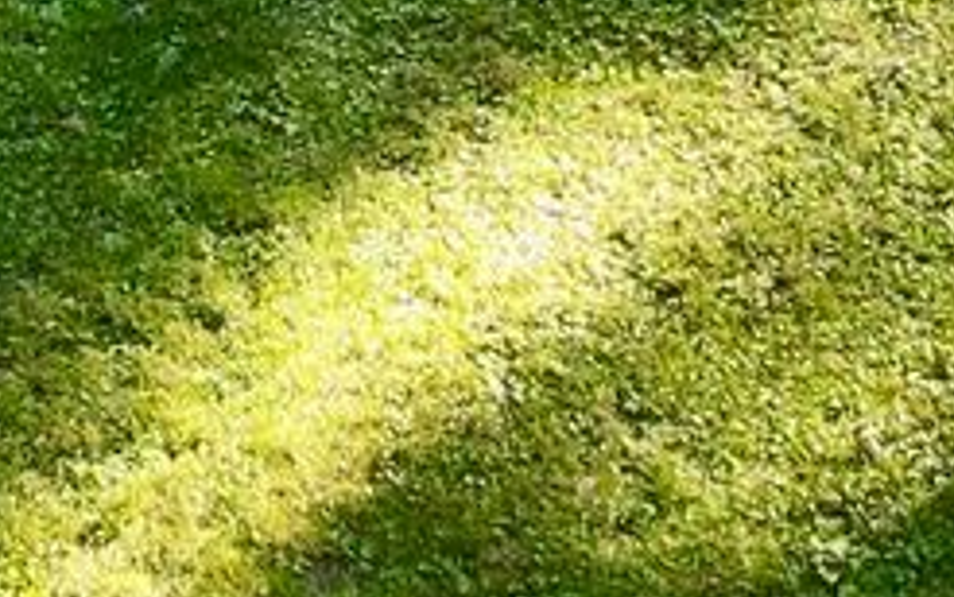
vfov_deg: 7.5
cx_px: 217
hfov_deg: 13.4
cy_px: -1188
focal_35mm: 155
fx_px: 4032
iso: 420
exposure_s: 1/12.5
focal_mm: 4.5
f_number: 2.8
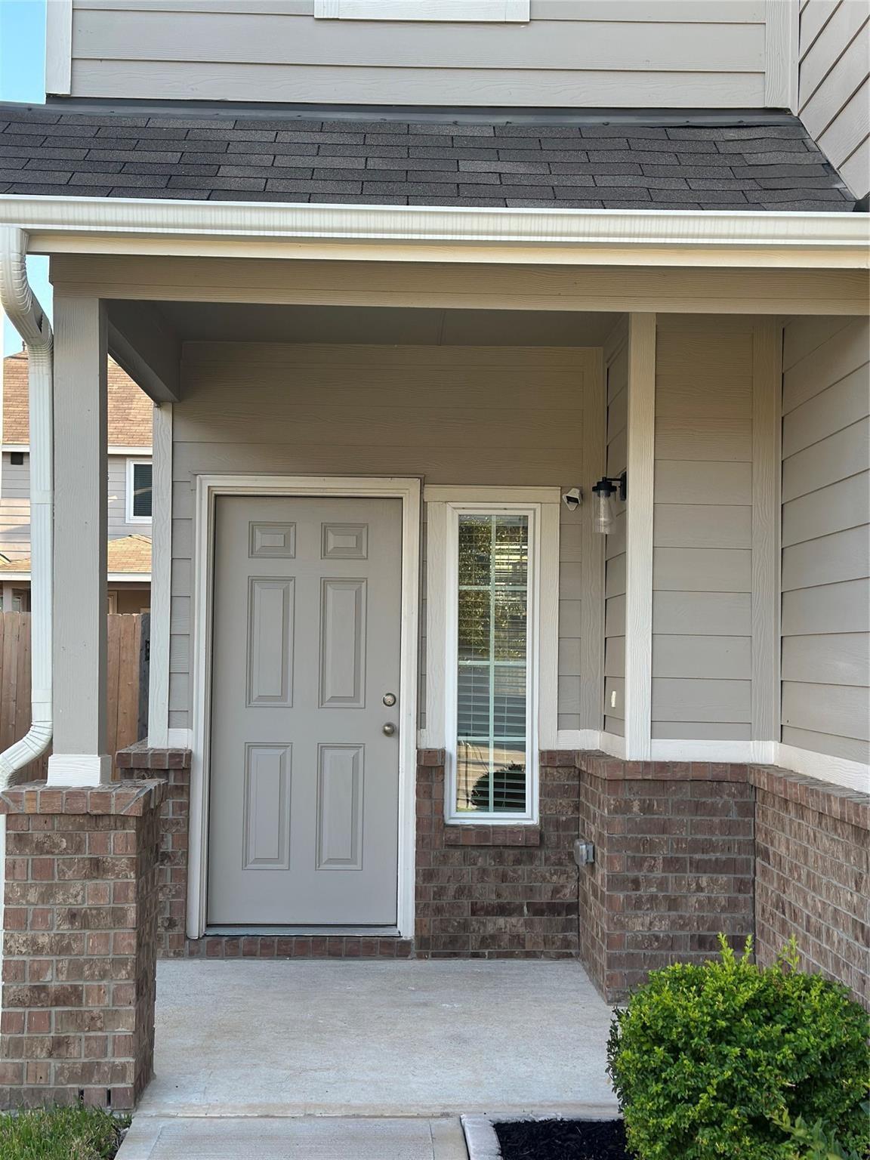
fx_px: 1609
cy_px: 580
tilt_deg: +3.6
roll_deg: -0.3
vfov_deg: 39.7
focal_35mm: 48
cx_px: 435
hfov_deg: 30.3
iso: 80
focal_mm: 6.86
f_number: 1.78
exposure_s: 1/467
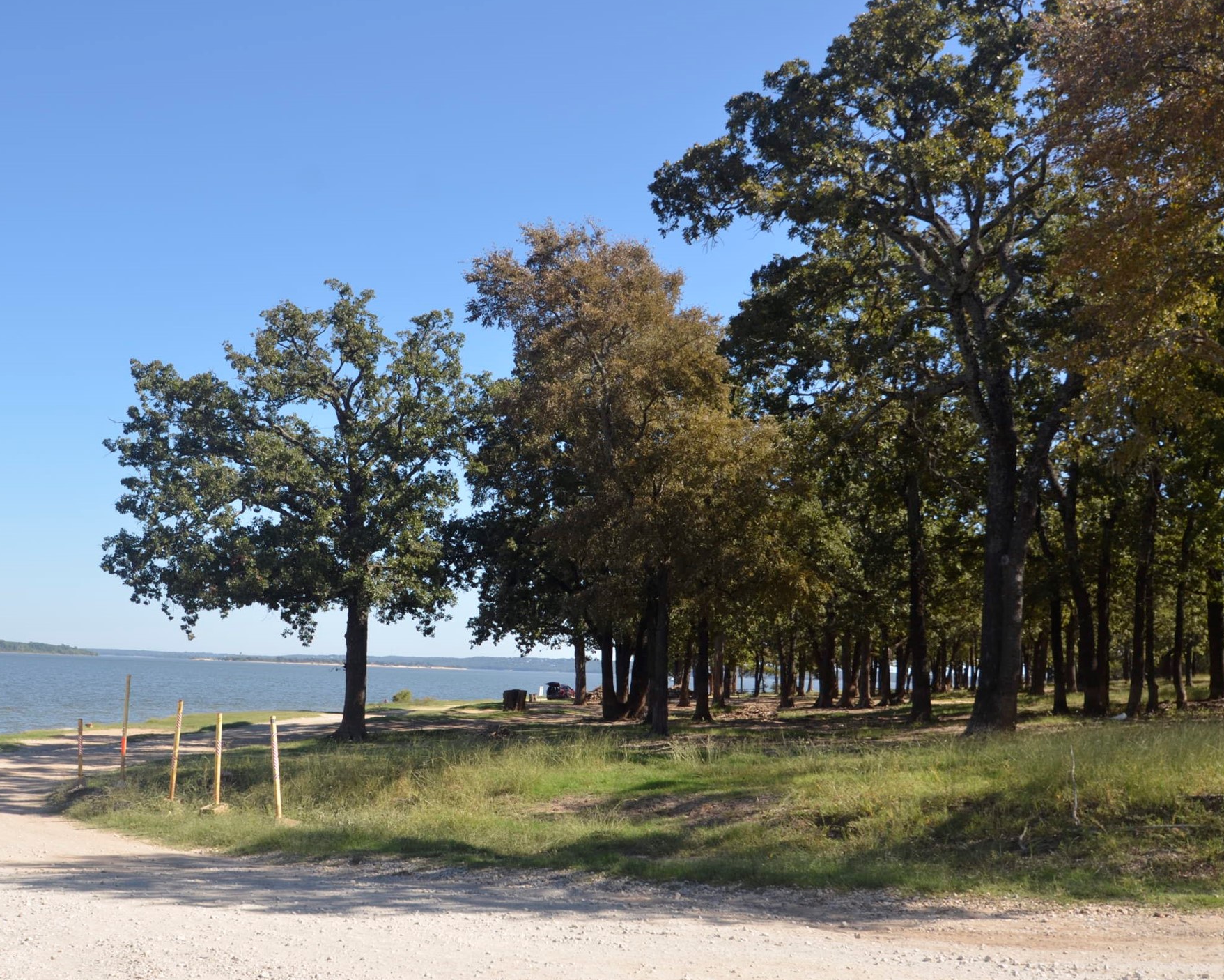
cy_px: 484
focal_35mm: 37
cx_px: 509
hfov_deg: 49.4
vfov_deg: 40.6
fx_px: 1325
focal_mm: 21
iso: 100
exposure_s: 1/250
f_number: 6.3
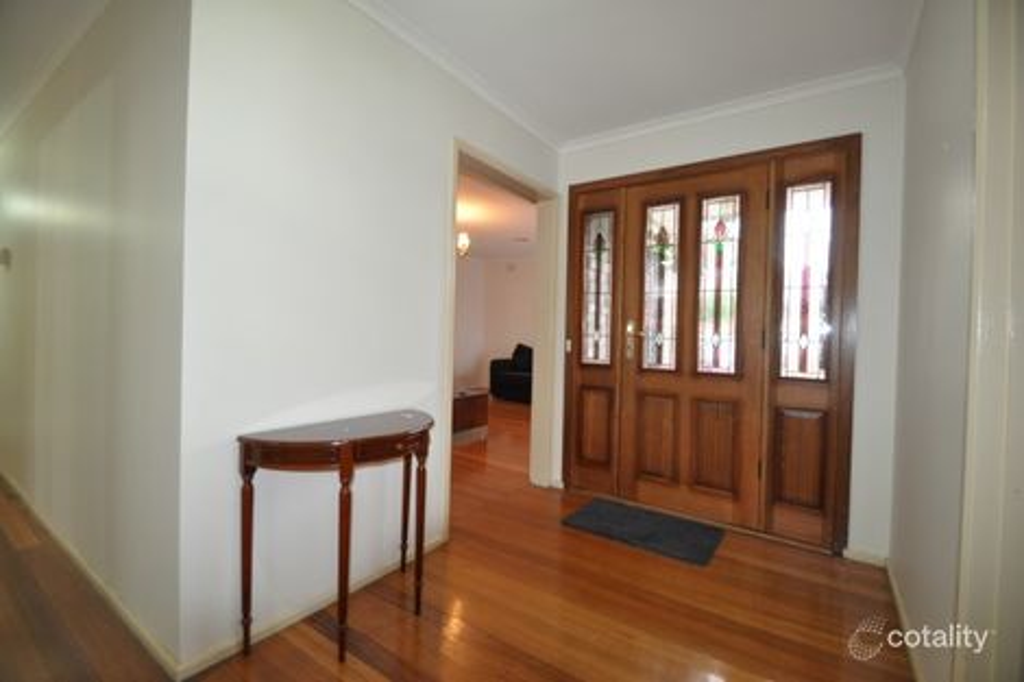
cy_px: 341
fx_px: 426
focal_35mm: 15
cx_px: 512
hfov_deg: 100.4
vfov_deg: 77.3
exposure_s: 1/40
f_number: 3.5
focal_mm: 10
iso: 800
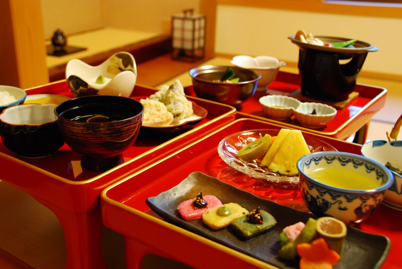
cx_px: 201
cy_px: 134
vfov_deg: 33.1
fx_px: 453
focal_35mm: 40
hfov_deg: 47.9
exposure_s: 1/8
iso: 800
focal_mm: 27
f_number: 5
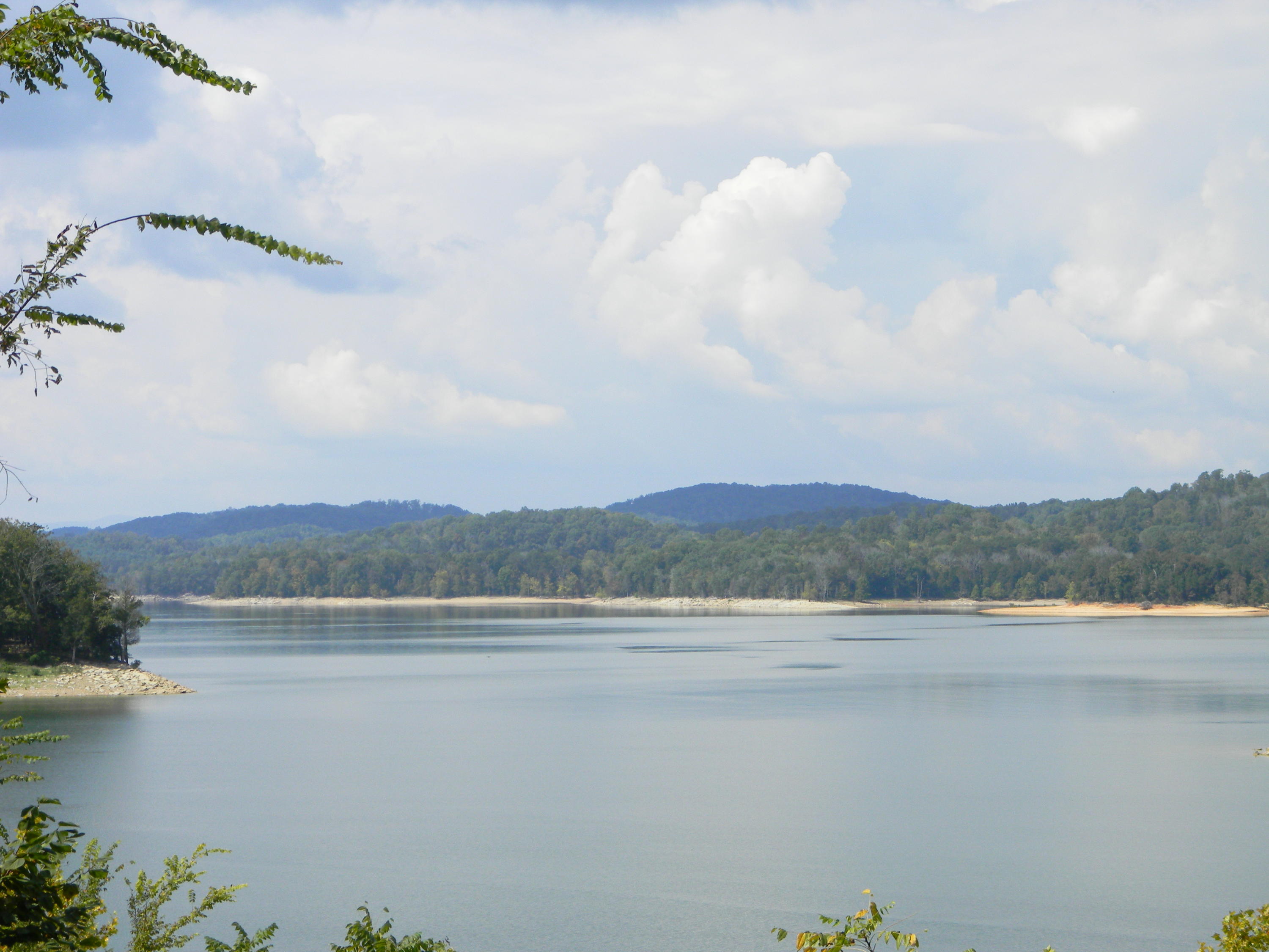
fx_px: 3043
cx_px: 634
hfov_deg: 23.6
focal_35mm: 83
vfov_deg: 17.8
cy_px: 476
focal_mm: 15.1
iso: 80
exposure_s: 1/758
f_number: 4.5
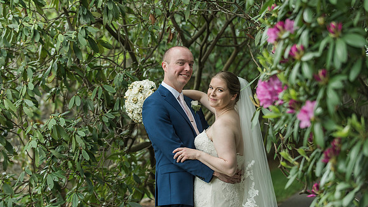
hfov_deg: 22.5
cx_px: 184
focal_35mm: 95
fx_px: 927
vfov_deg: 12.7
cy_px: 103
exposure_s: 1/400
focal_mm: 90
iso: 500
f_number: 2.8
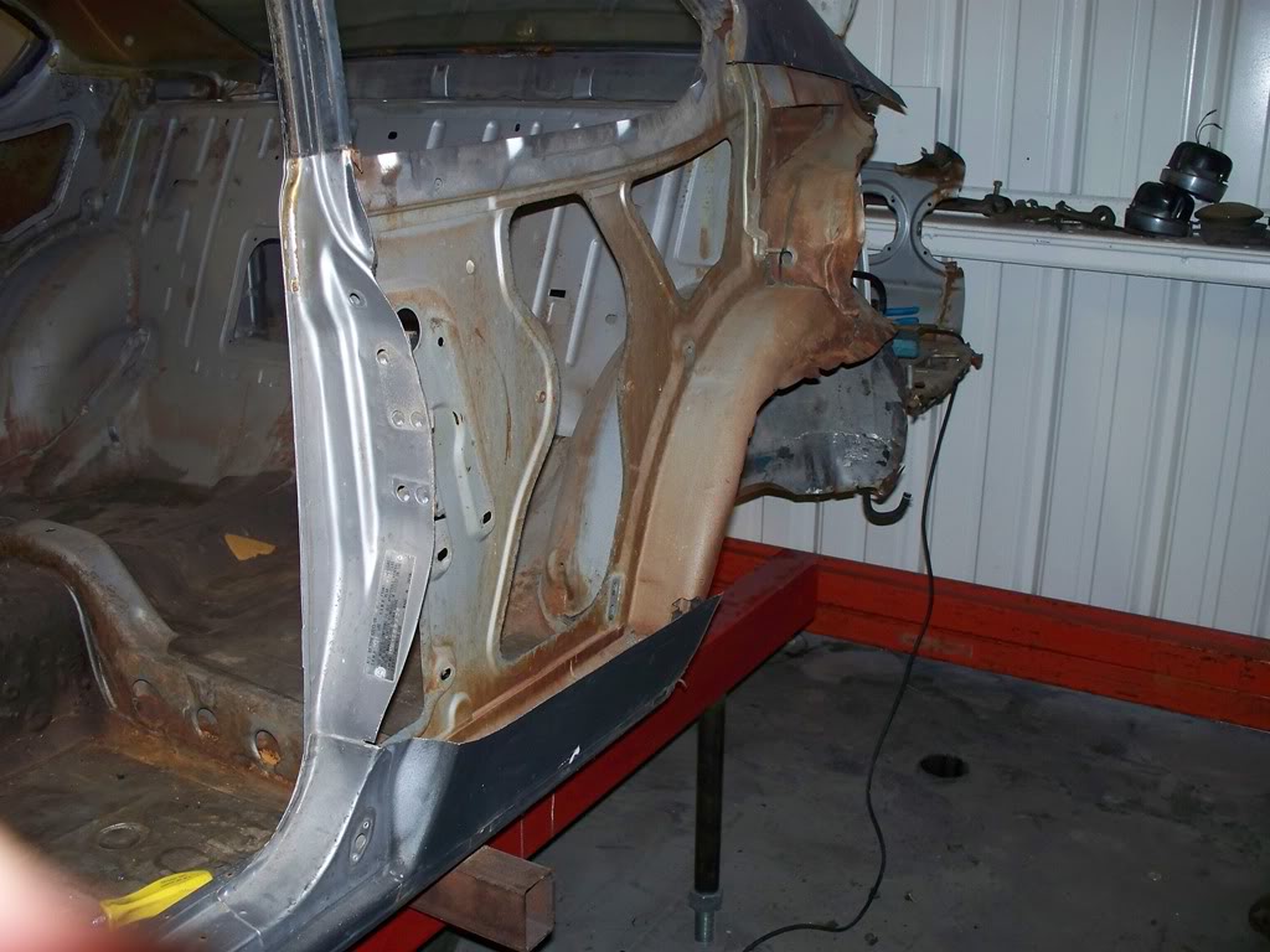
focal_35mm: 36
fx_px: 1321
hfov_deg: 51.4
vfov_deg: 39.7
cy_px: 476
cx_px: 635
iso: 200
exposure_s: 1/30
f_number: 2.8
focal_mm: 7.54
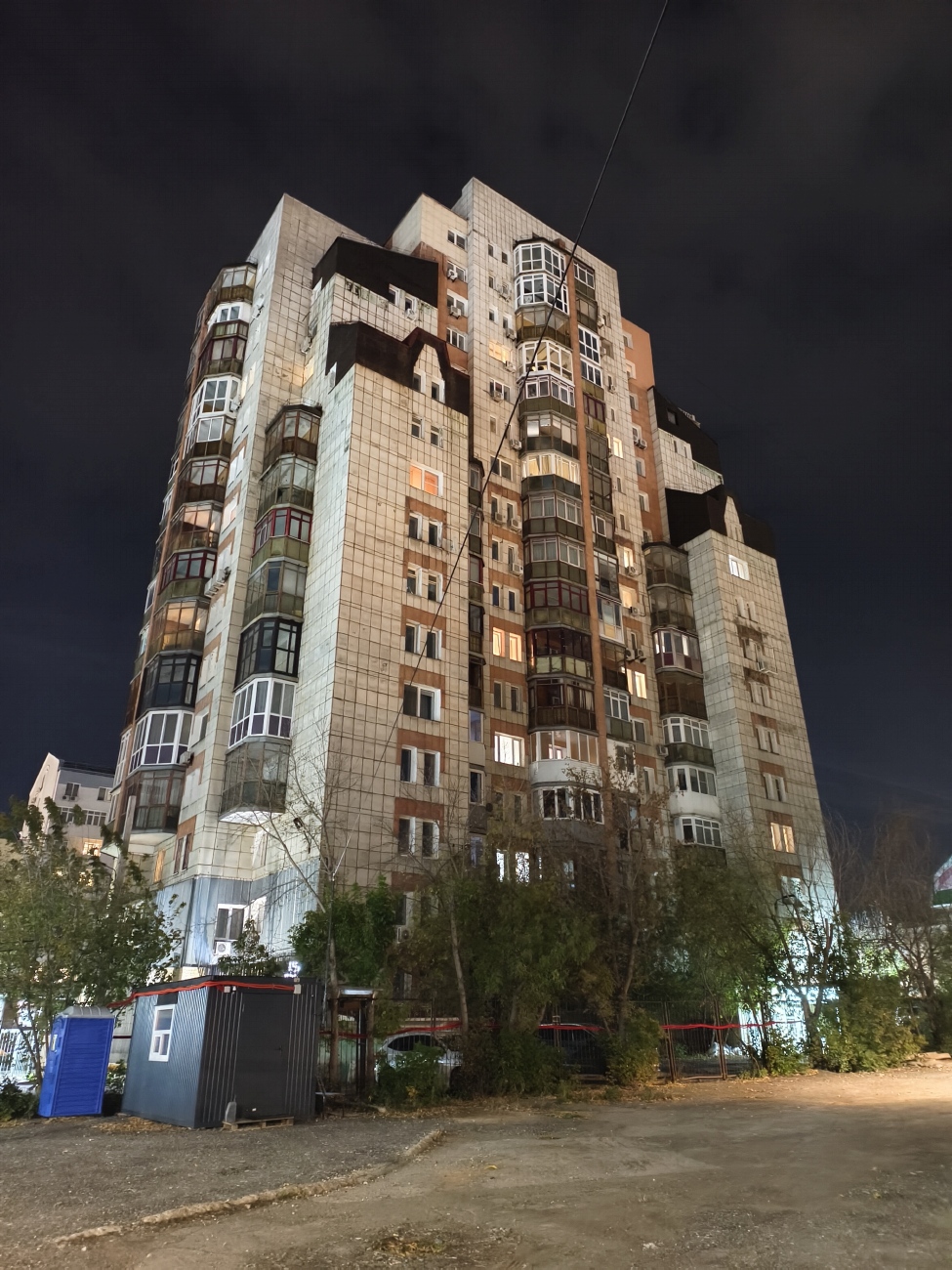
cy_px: 635
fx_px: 843
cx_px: 476
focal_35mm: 23
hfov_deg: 58.9
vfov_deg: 73.9
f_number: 1.57
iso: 4449
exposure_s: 1/16.7
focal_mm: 6.54
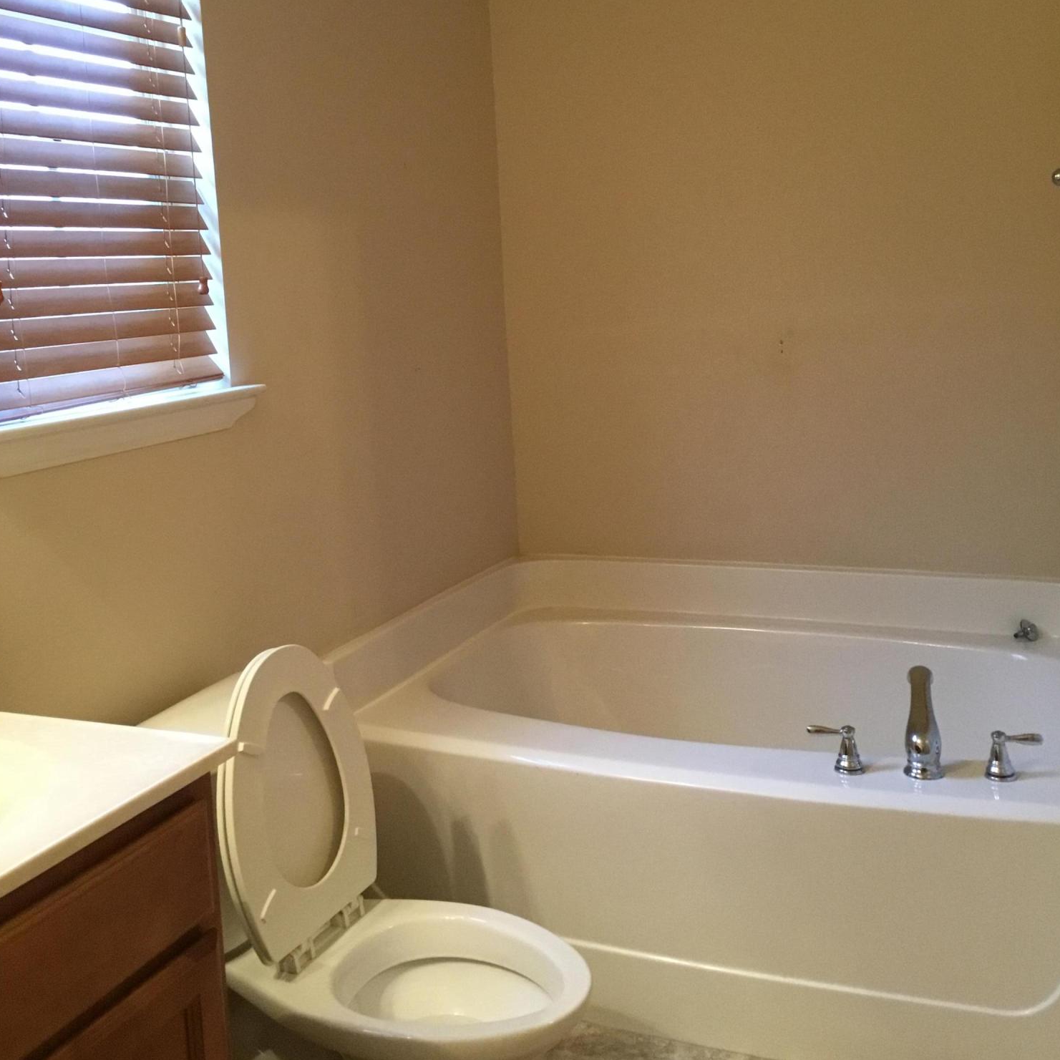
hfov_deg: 44.9
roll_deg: +4.6
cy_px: 381
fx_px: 1282
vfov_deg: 44.5
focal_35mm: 37
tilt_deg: -5.9
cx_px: 528
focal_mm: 3.3
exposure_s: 1/33
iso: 200
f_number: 2.4
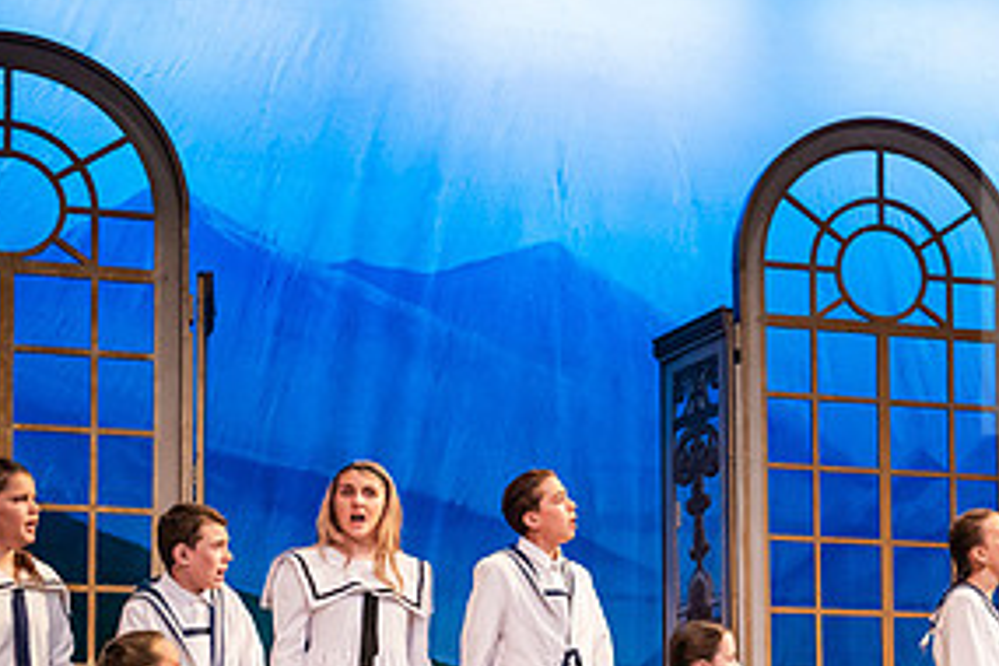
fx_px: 2941
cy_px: 566
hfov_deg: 19.0
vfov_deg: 12.8
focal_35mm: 106
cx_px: 876
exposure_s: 1/200
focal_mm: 52
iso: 3200
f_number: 3.2
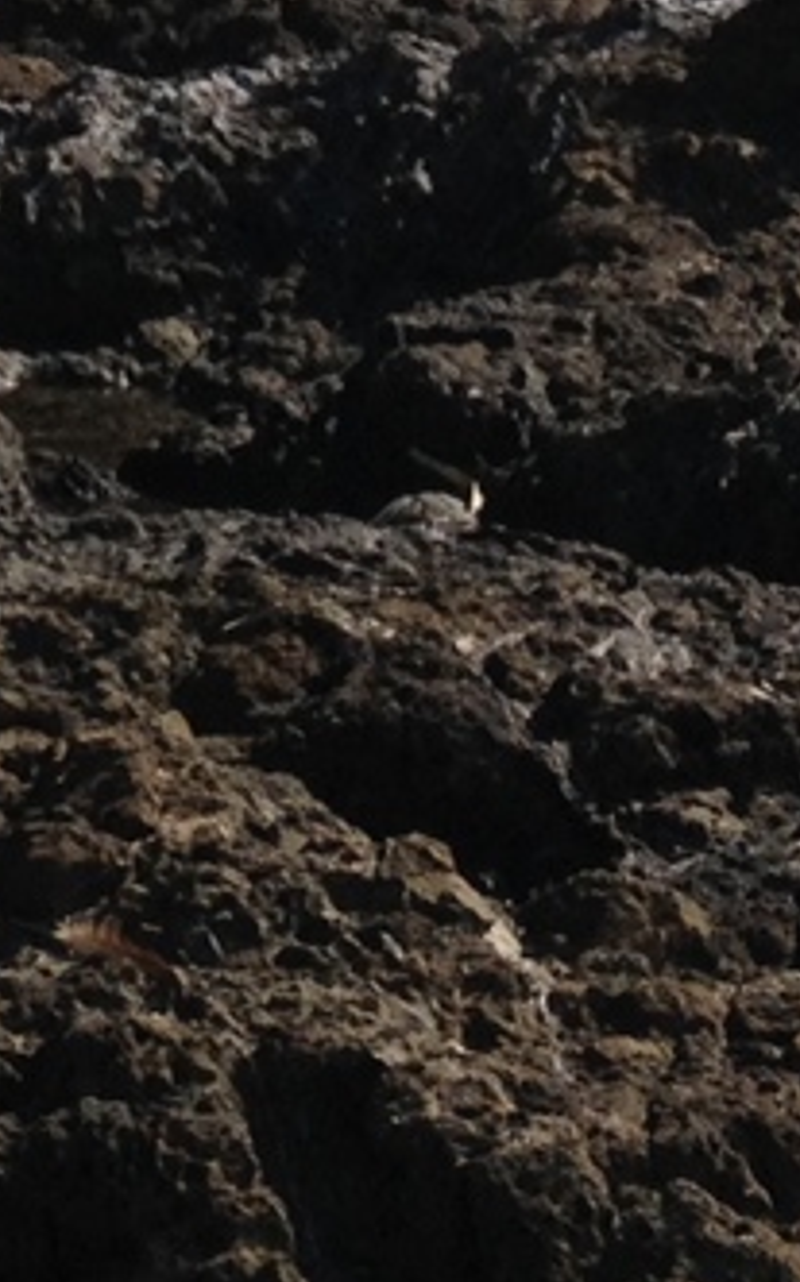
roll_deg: +0.9
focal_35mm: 179
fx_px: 6255
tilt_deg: -2.1
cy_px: -653
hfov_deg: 7.2
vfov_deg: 11.2
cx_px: -305
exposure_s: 1/2762
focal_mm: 4.28
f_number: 2.4
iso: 50
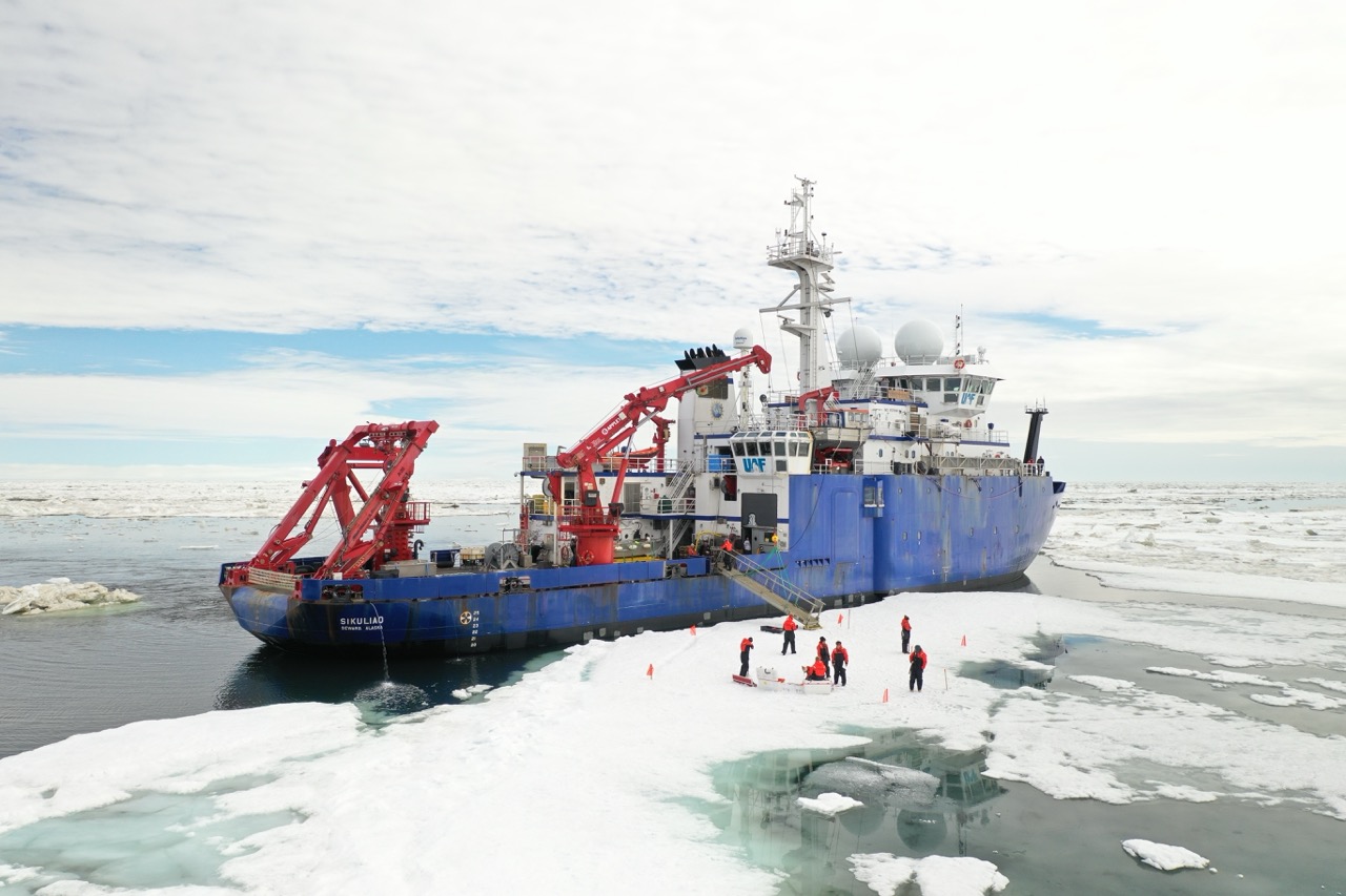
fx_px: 1047
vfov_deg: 46.4
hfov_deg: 65.5
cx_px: 673
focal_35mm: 28
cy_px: 448
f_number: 3.5
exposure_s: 1/60
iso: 100
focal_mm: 10.26
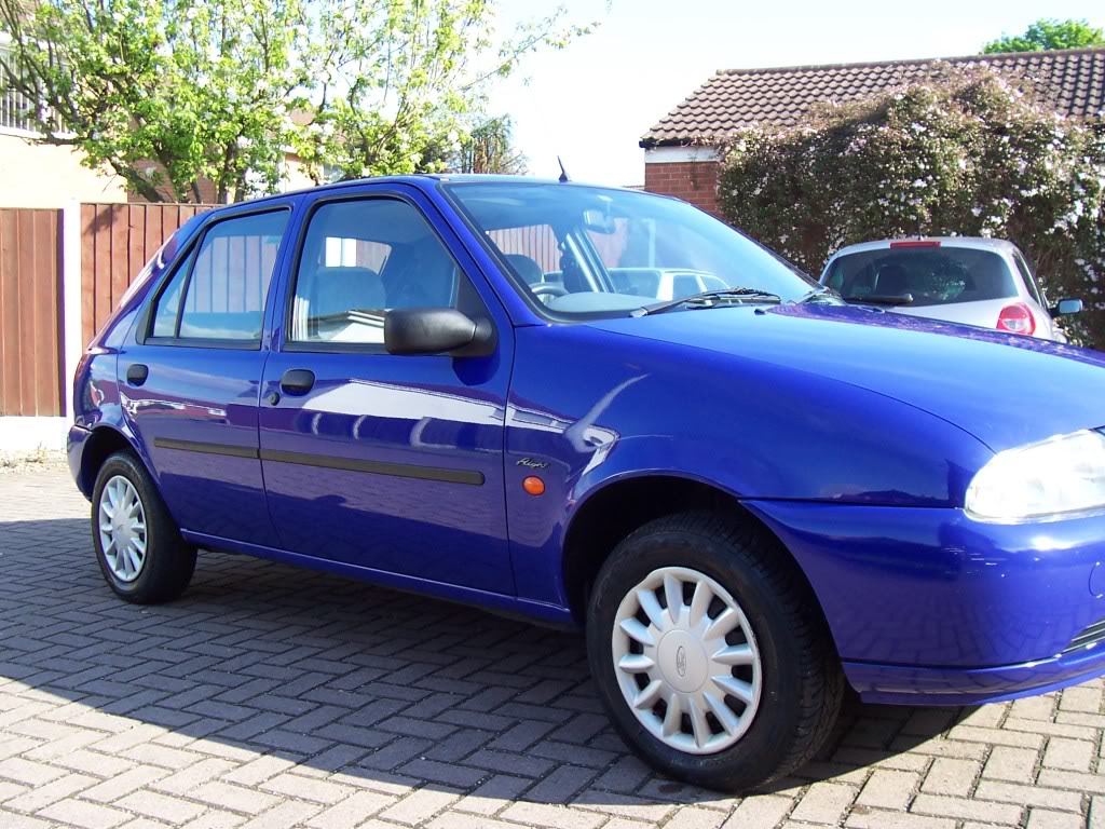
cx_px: 552
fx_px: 1181
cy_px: 414
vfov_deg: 38.7
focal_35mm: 37
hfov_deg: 50.1
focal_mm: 5.6
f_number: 2.8
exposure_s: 1/350
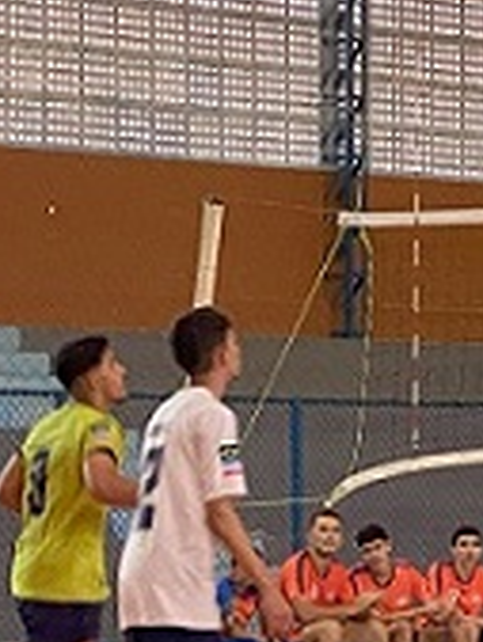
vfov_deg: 7.1
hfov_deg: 5.3
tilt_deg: +3.7
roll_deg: +0.9
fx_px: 5147
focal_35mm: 277
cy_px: 274
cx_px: 683
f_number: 2
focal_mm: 6
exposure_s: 1/60
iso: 200
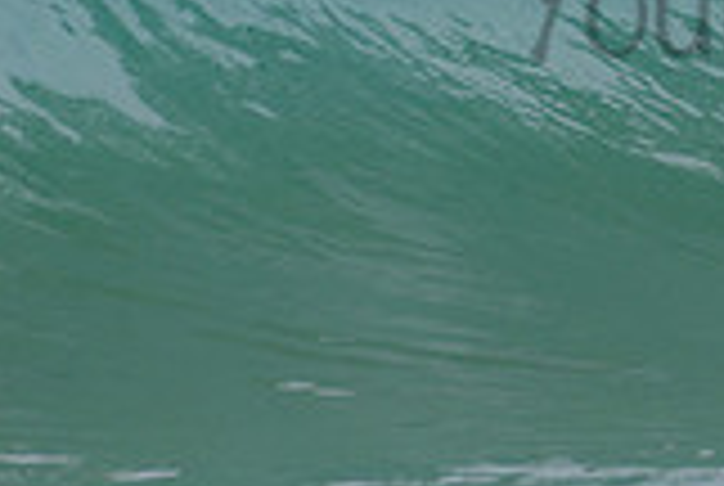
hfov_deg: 0.9
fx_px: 44346
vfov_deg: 0.6
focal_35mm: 2201
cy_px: -214
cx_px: 1269
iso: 360
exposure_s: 1/2000
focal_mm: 500
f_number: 5.6
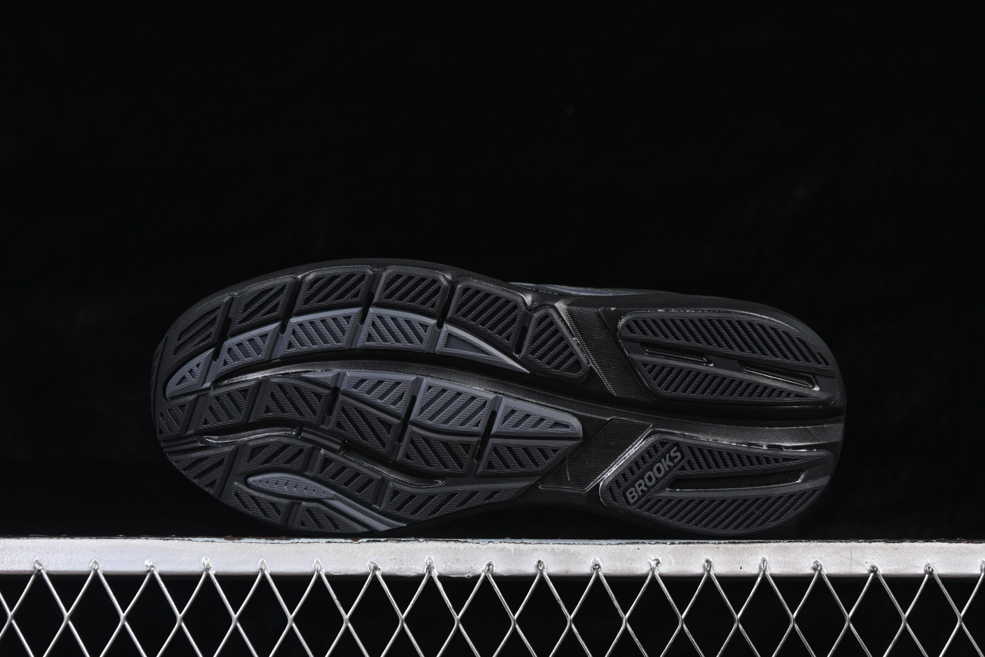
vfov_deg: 18.0
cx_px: 497
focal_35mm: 76
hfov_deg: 26.6
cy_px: 331
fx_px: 2080
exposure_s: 1/60
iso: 160
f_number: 6.3
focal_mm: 50
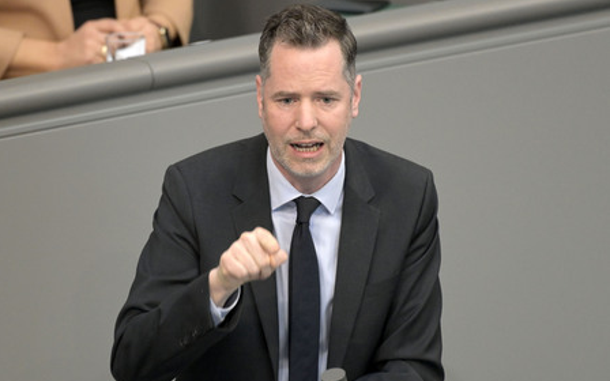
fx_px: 8179
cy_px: 192
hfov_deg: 4.3
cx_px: 304
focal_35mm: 492
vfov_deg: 2.7
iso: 8000
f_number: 5.6
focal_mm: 480
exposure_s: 1/400
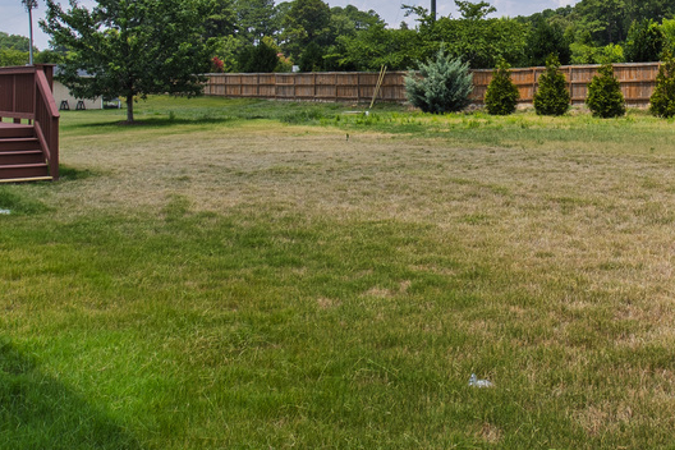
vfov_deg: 28.3
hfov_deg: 41.0
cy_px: 59
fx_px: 862
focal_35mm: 46
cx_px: 539
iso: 100
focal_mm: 10
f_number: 8
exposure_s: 1/200
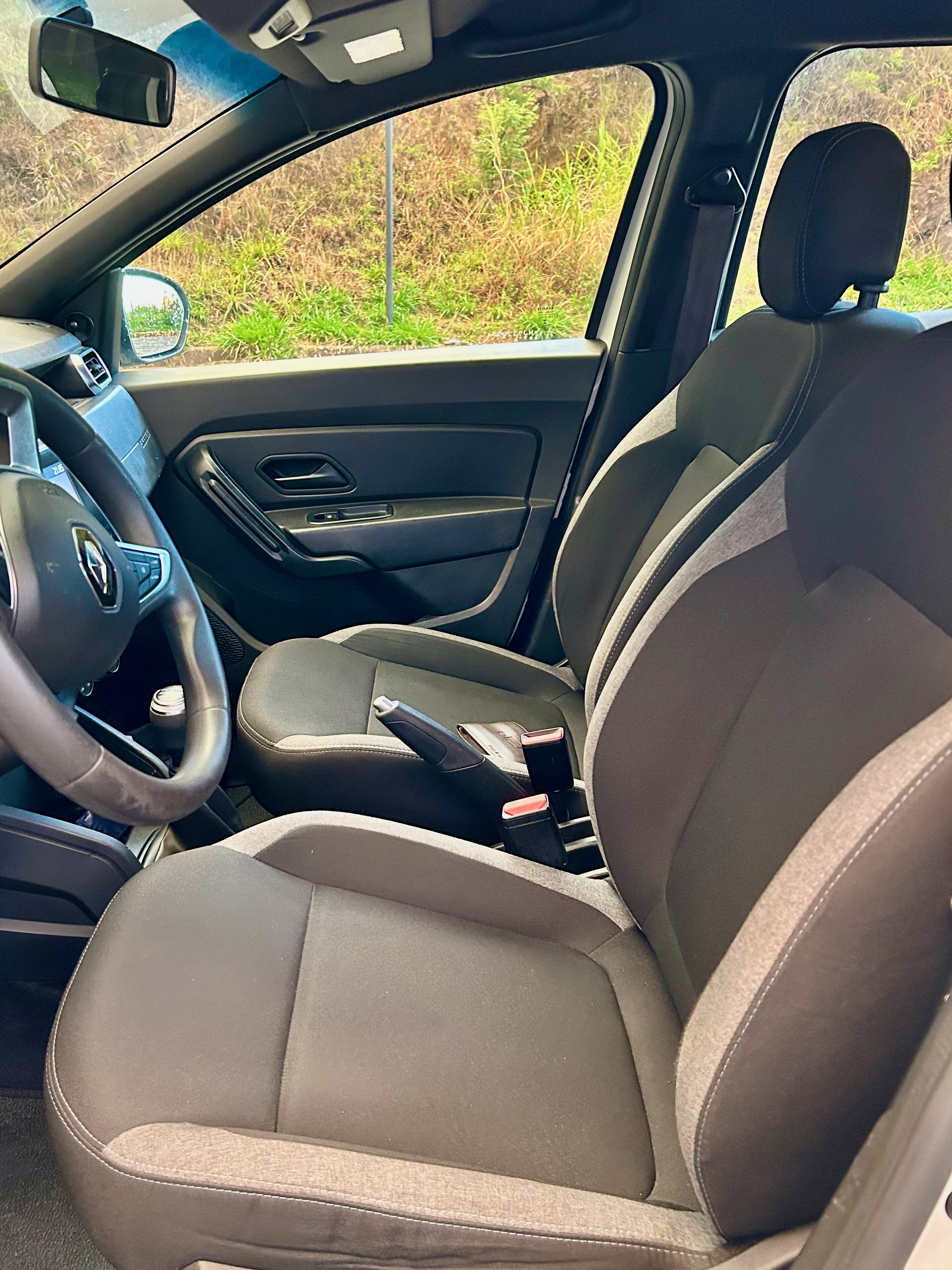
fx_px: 1137
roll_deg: +1.5
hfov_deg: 45.2
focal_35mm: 31
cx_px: 388
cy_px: 672
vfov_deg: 58.3
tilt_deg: -17.5
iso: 500
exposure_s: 1/41
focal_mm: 5.7
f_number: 1.5
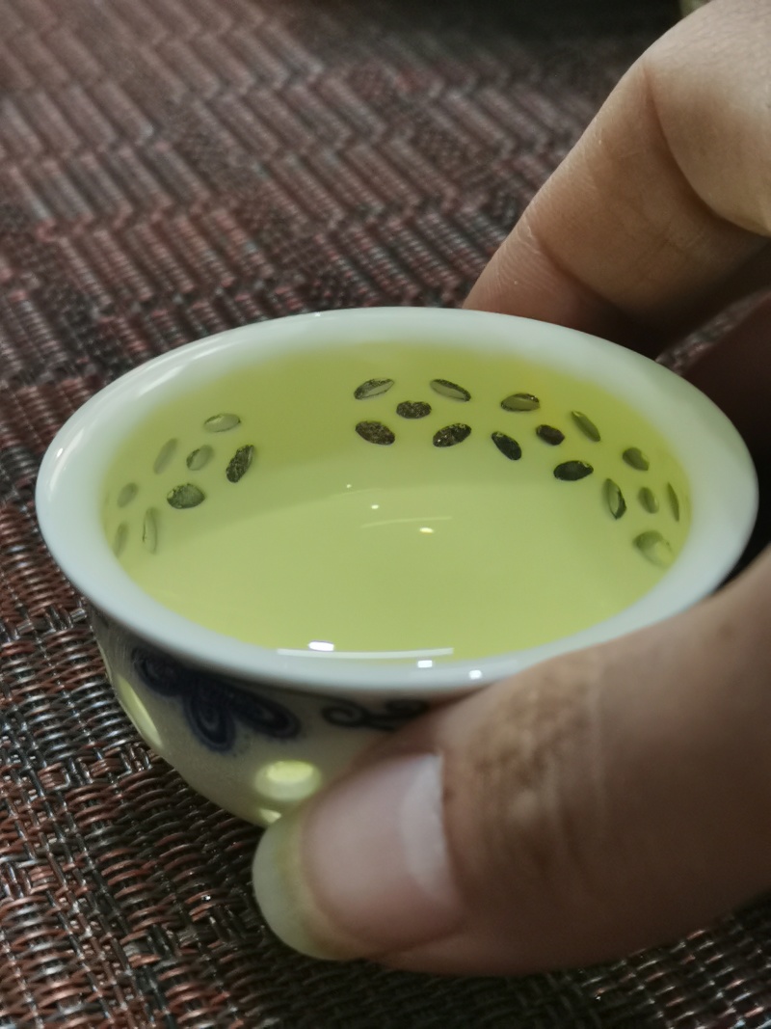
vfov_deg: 24.1
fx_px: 2406
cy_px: 514
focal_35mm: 81
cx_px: 386
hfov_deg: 18.2
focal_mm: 5.58
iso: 200
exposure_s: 1/50
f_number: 1.8
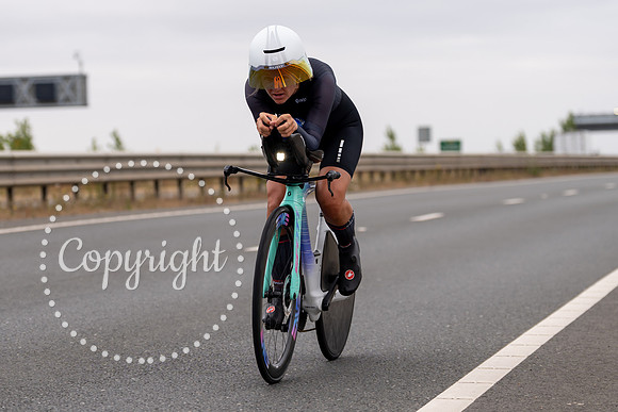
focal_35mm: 128
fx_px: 2202
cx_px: 272
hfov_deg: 16.0
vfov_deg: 10.7
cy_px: 221
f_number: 3.2
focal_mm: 86
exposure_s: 1/800
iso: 100
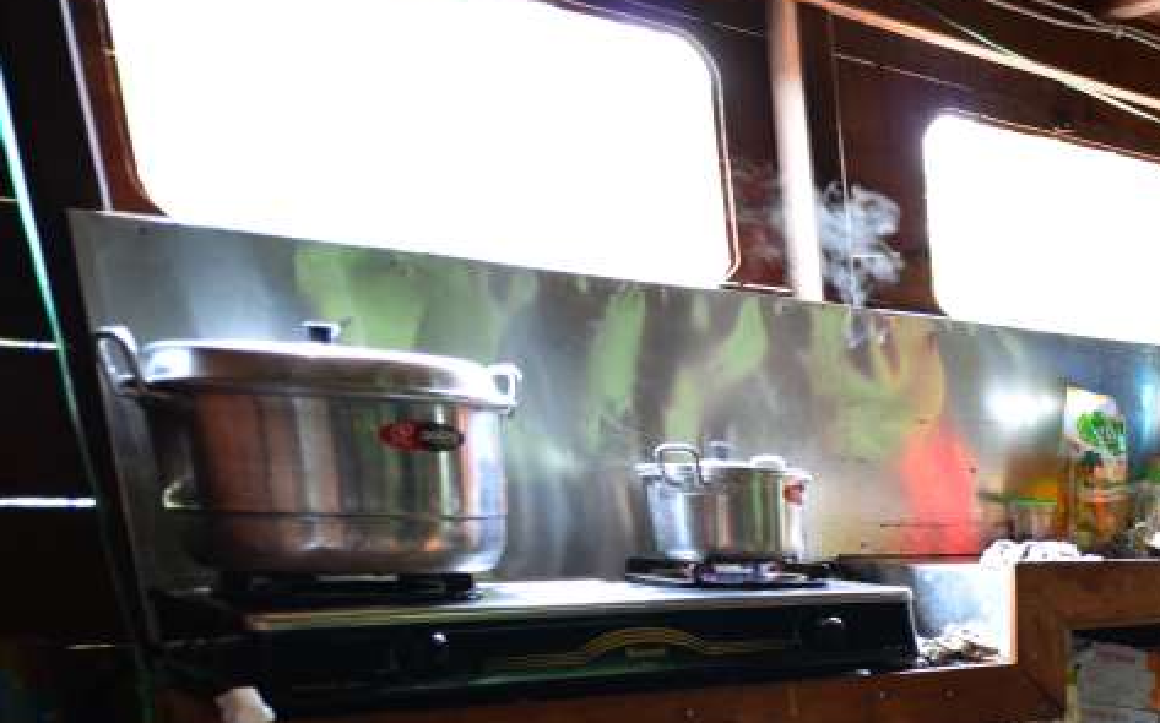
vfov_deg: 26.1
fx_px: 1390
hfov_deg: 34.8
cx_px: 1430
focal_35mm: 44
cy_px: 866
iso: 280
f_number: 2.8
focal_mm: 17
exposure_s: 1/15
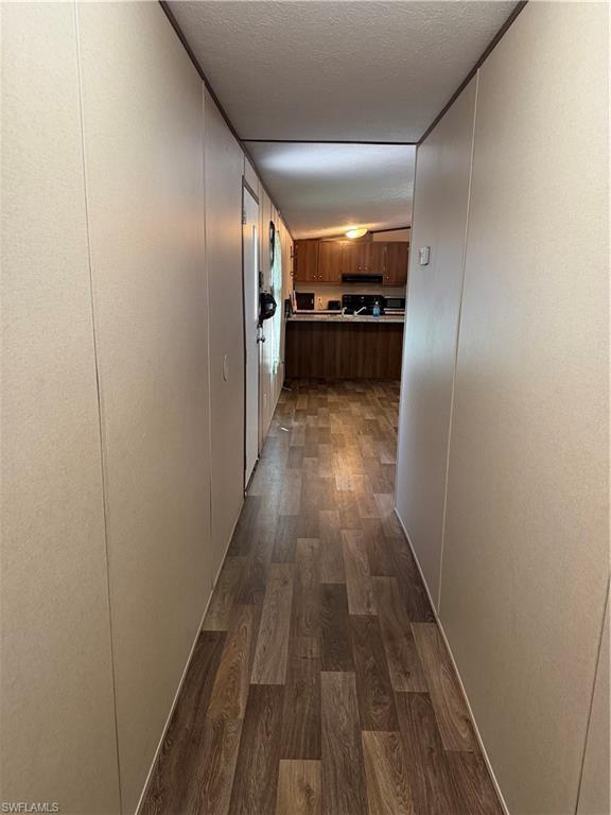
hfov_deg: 56.8
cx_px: 306
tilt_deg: -11.6
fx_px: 565
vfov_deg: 71.6
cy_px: 408
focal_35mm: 24
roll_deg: -0.1
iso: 400
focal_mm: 6.76
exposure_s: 1/60
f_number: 1.78
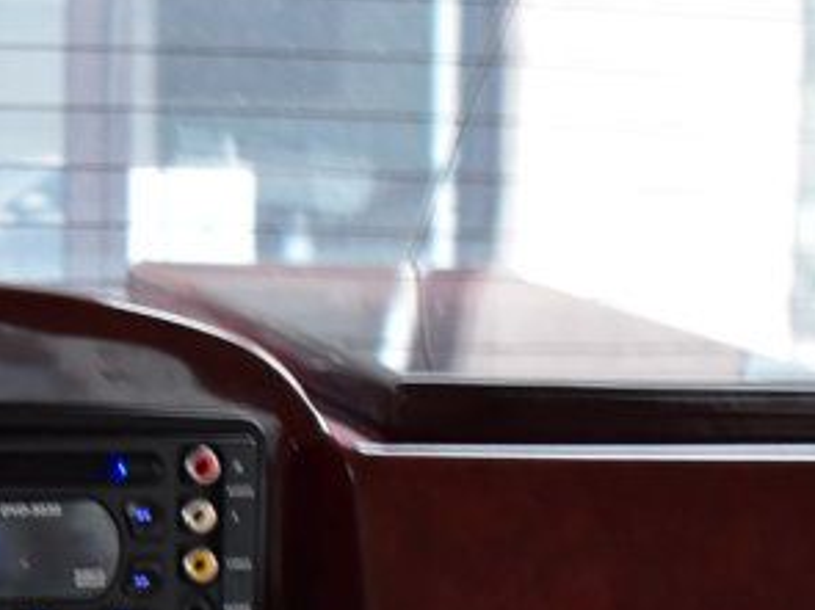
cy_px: 522
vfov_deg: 14.7
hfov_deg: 18.5
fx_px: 2353
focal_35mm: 100
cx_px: -180
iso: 900
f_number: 6.3
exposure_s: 1/15
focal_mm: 20
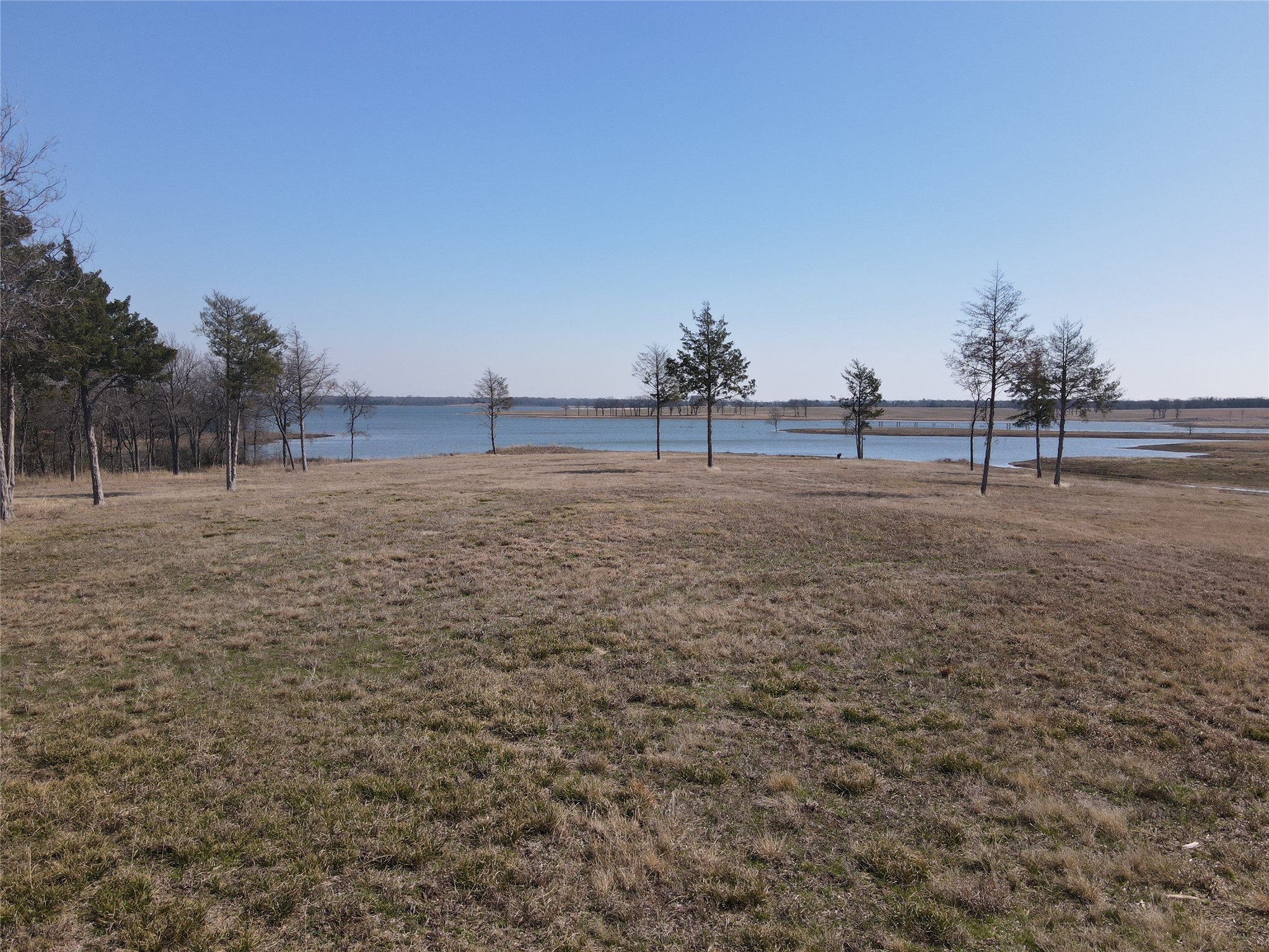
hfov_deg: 71.6
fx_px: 880
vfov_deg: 56.8
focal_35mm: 24
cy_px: 476
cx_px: 634
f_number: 2.8
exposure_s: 1/15
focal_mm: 4.5
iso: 110
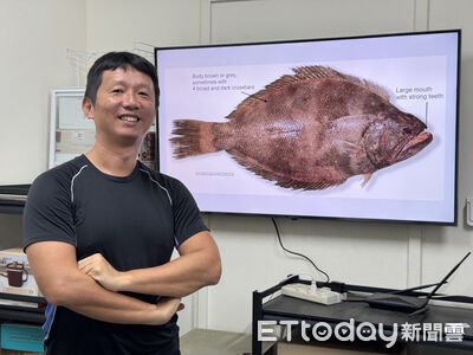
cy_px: 178
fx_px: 656
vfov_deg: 30.3
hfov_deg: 39.7
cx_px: 236
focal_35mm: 48
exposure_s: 1/60
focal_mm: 6.76
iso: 100
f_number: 1.78
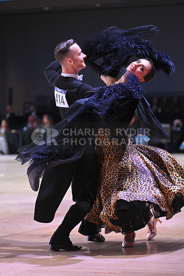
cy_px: 138
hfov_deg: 10.2
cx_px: 92
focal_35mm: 135
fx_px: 1034
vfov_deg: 15.2
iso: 4000
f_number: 4
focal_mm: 135
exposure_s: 1/400
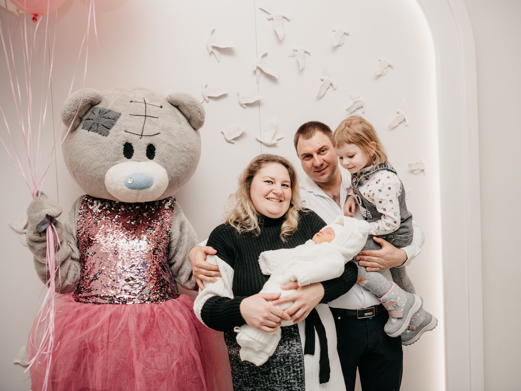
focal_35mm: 33
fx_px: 497
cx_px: 296
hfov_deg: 55.2
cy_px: 194
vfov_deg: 42.9
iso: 320
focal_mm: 30
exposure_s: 1/160
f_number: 4
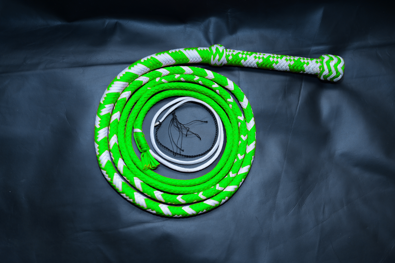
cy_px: 132
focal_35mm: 40
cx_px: 198
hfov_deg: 48.5
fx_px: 439
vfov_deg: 33.4
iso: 200
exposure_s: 1/80
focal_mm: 40
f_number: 2.8
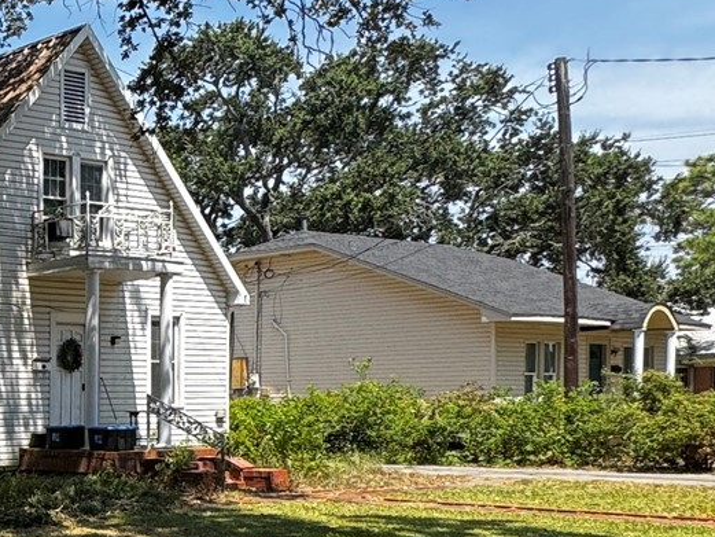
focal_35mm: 55
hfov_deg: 24.6
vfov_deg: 26.0
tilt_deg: -2.3
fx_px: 1136
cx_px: -427
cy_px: 442
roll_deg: -0.2
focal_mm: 2.22
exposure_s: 1/763
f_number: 2.2
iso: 40
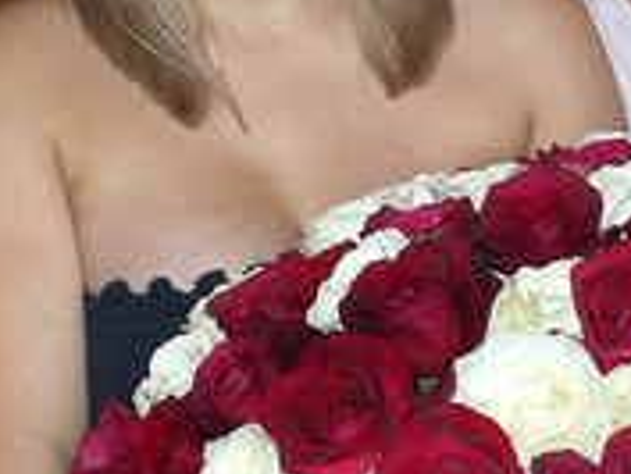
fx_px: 2043
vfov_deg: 13.2
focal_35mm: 112
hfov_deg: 17.5
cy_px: 134
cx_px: 396
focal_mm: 6
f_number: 2.8
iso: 100
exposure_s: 1/30
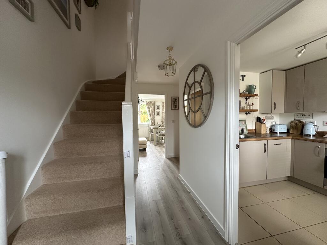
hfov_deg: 102.1
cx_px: 164
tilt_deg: -2.3
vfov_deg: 85.7
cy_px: 122
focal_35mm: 14
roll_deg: +0.0
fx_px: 132
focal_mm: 2.22
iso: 160
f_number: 2.2
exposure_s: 1/99
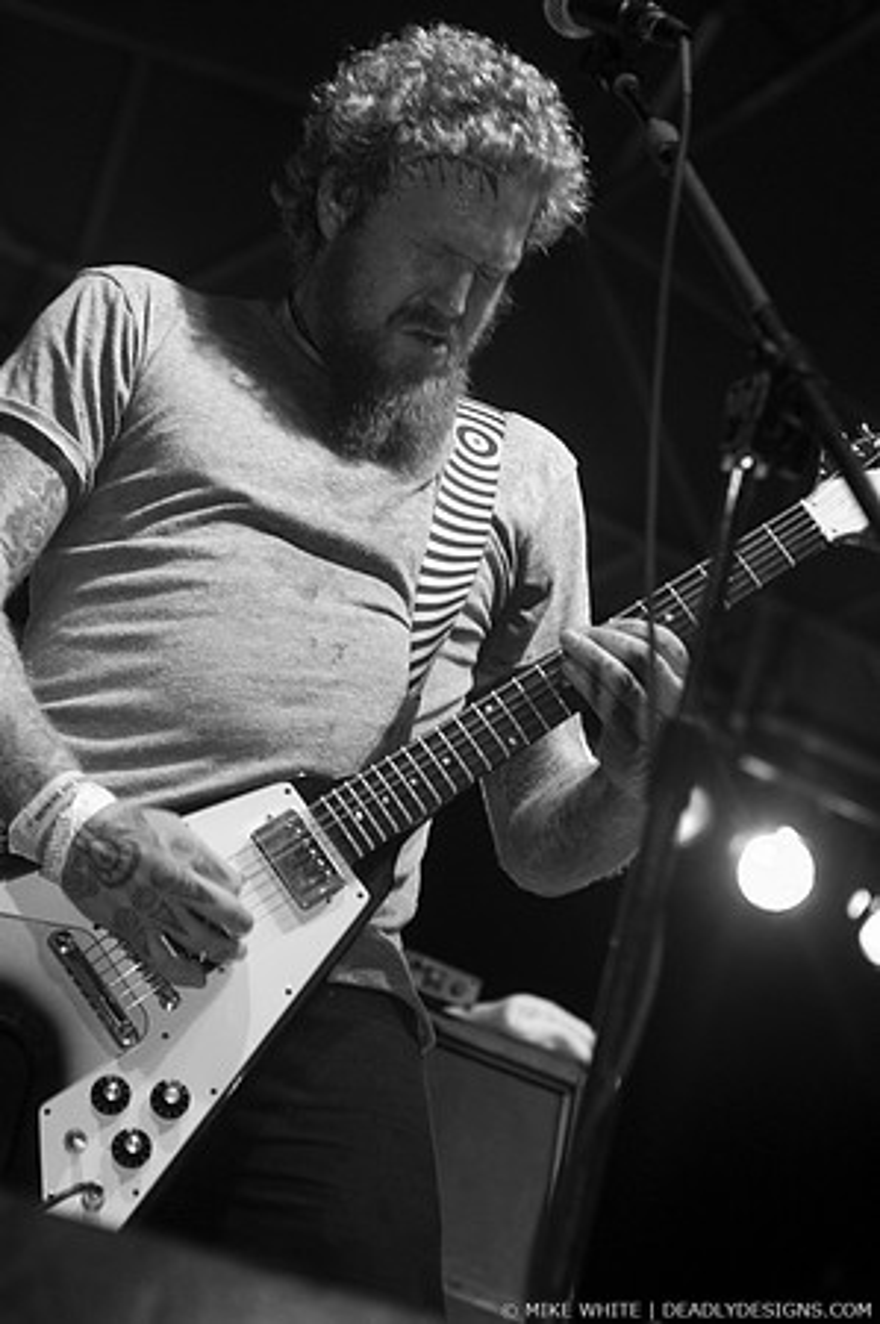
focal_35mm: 105
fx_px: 3859
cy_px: 662
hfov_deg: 13.0
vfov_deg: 19.5
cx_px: 440
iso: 800
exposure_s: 1/80
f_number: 3.2
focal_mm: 70
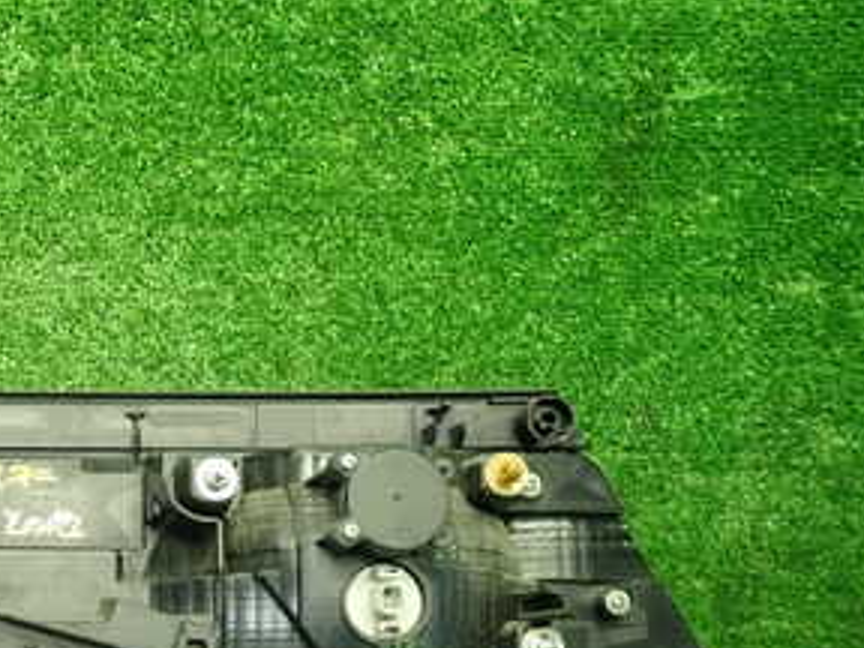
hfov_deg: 33.5
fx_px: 1298
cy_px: 600
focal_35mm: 52
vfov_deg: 26.9
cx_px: -12
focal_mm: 4.5
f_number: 2
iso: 200
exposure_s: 1/30
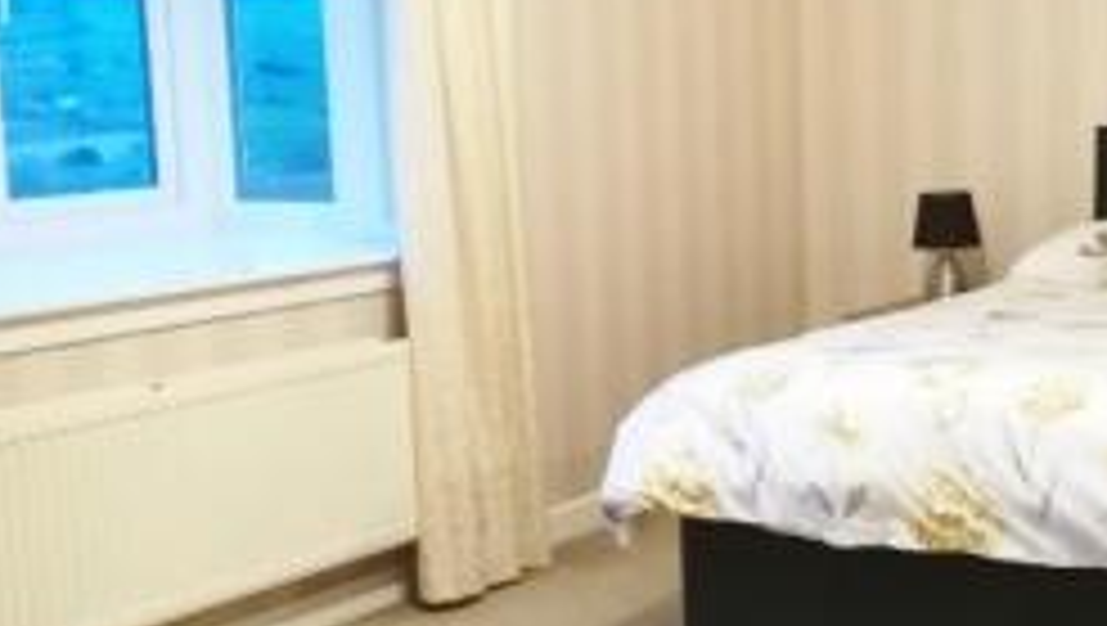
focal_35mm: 67
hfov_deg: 30.7
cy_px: 349
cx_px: 875
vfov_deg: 18.0
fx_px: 1969
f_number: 2.2
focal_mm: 3.83
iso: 640
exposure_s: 1/15
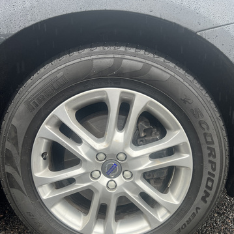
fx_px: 245
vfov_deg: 50.1
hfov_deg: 51.1
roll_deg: +3.3
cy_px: 157
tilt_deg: -18.8
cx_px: 117
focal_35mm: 32
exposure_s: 1/197
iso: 40
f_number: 1.5
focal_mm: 5.7
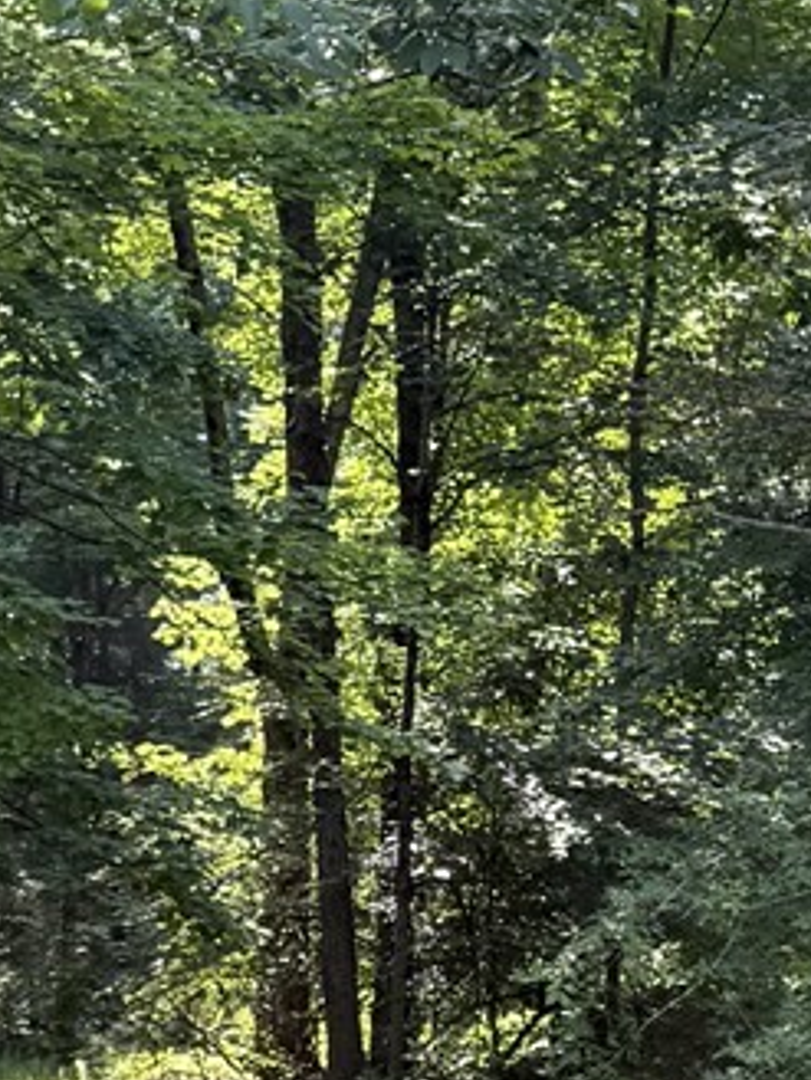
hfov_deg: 13.2
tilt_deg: -3.4
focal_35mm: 112
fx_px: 3496
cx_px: 358
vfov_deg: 16.6
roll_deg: +1.0
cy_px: 1382
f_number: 1.78
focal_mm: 6.76
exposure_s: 1/257
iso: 80
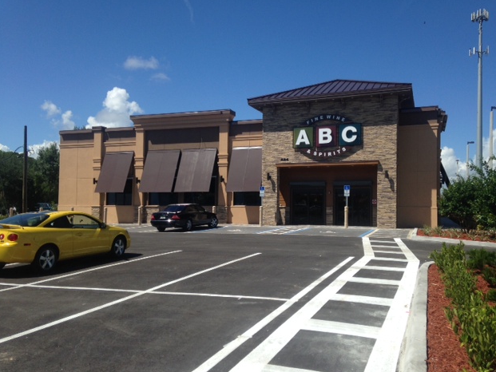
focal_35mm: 34
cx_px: 252
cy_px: 188
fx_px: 487
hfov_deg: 53.9
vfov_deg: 41.8
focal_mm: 4.12
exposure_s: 1/1869
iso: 50
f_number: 2.4
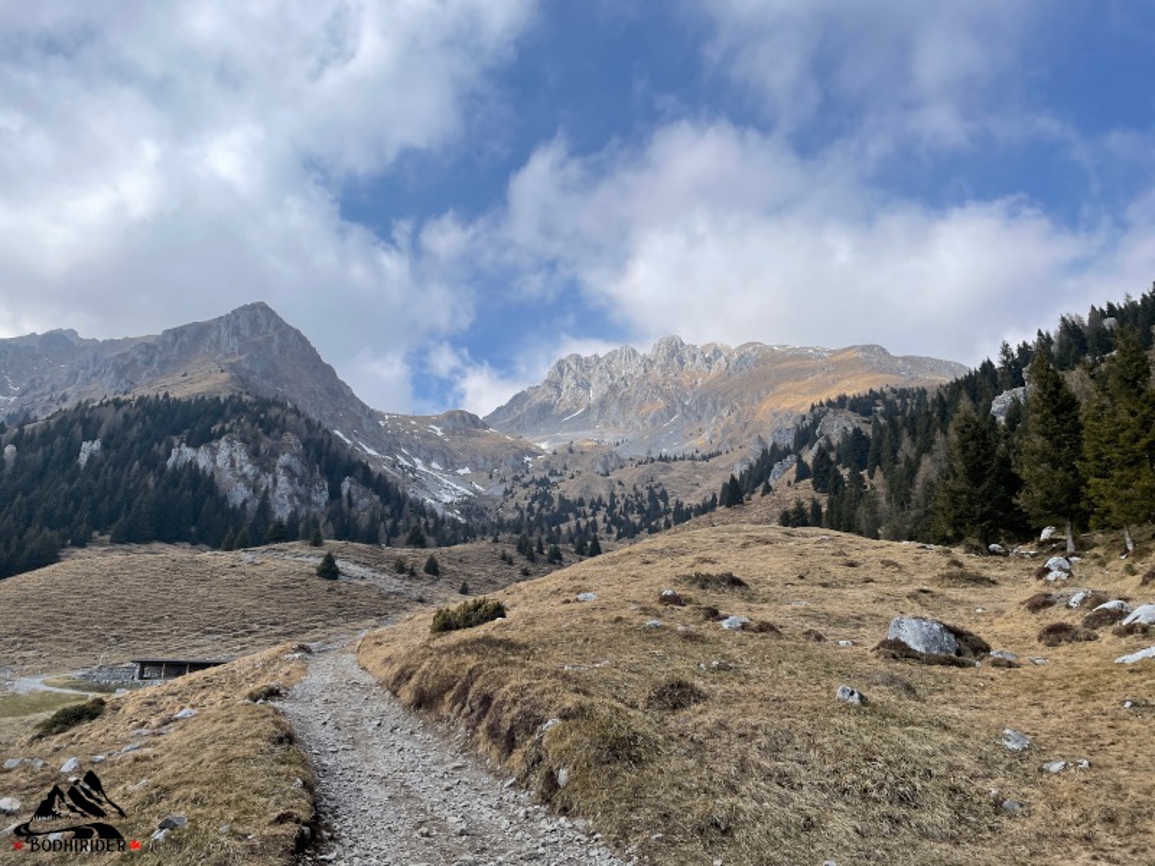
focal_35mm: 26
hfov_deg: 67.3
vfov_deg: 53.1
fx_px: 868
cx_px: 578
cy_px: 433
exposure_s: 1/3861
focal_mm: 4.2
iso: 32
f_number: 1.6
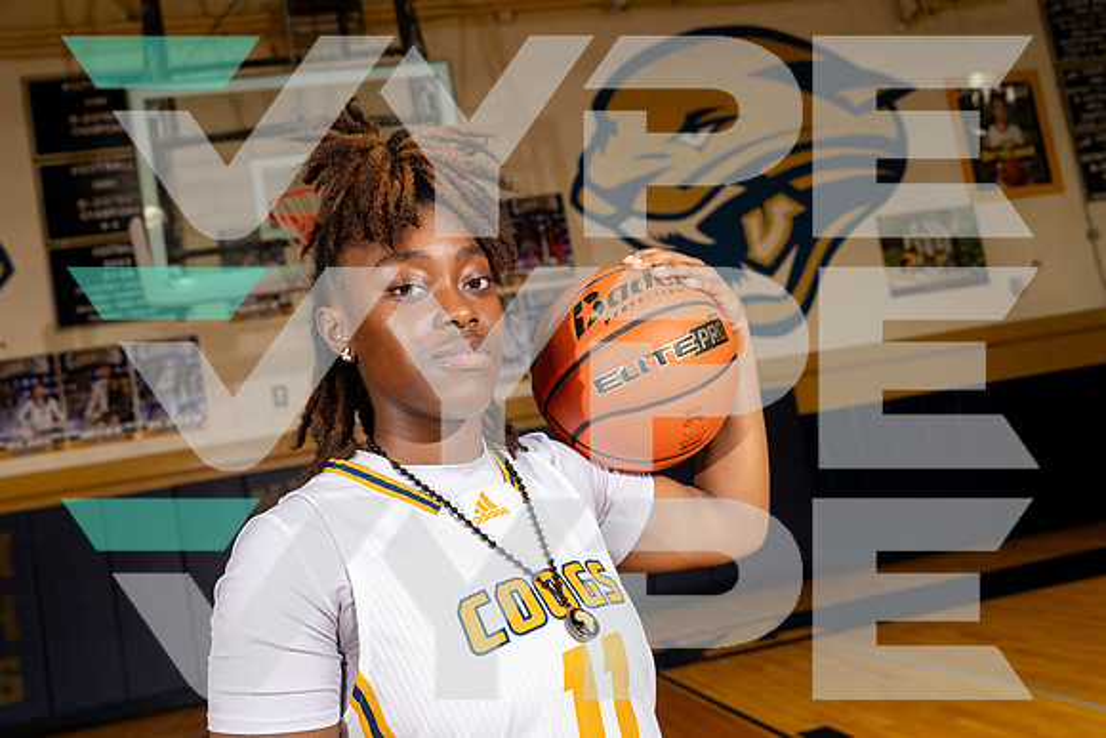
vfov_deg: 38.9
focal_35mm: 34
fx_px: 1045
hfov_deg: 55.8
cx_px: 553
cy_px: 369
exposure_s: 1/250
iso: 800
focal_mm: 34
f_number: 5.6
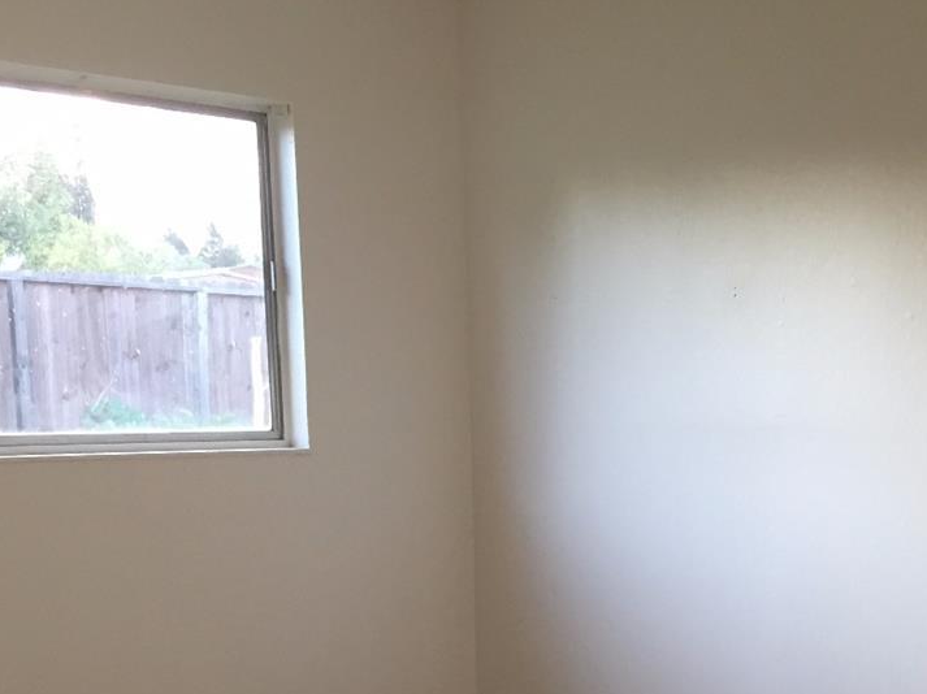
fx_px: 1633
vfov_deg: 23.0
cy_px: 706
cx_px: 659
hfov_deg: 31.3
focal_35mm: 61
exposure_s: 1/30
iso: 32
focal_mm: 4.15
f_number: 2.2
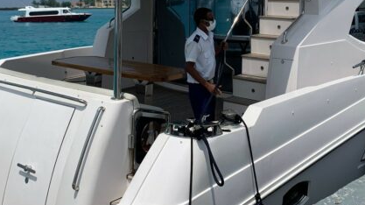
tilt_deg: +2.7
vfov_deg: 22.6
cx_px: 183
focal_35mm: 51
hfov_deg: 40.6
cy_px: 2
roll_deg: +0.2
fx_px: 493
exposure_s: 1/5714
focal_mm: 4.25
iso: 25
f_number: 1.8
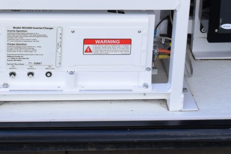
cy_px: -66
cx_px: 89
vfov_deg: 10.8
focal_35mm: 123
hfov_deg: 16.6
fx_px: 789
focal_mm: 20
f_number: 7.1
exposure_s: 1/200
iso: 400
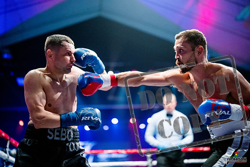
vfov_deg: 27.0
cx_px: 125
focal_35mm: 50
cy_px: 84
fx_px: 347
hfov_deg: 39.6
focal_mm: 50
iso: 6400
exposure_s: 1/1600
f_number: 1.4
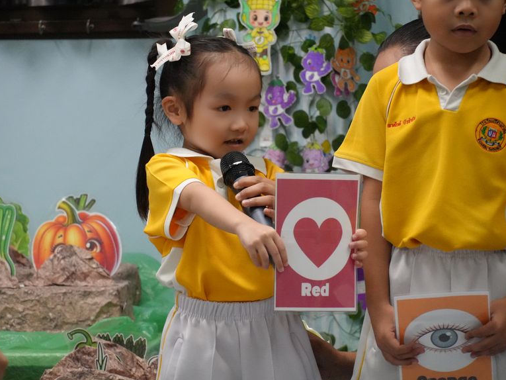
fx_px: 3723
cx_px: 239
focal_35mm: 255
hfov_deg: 7.8
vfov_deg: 5.8
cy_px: 178
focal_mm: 135
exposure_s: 1/250
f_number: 5.6
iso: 6400
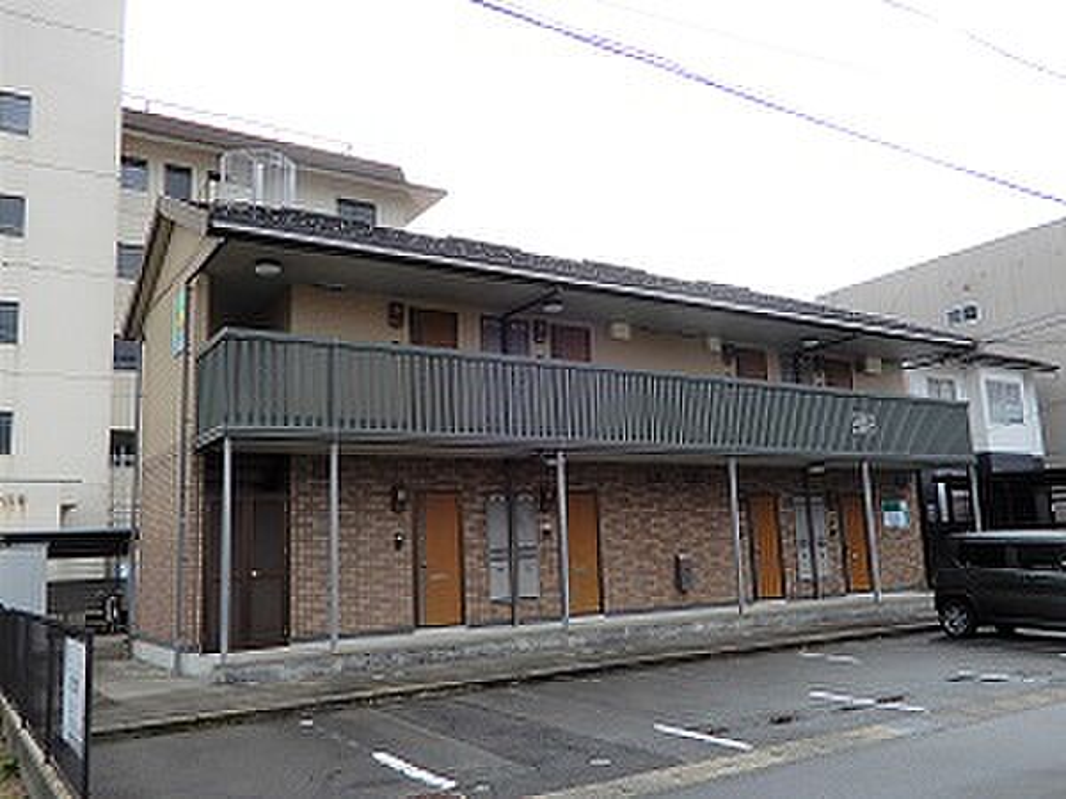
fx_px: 924
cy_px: 400
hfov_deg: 60.0
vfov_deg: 46.8
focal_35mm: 30
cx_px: 533
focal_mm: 5.4
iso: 80
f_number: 3.5
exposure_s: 1/200
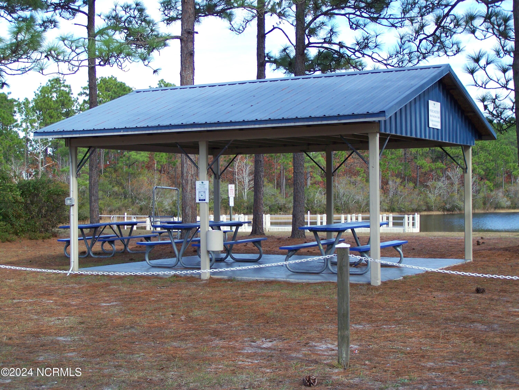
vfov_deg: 22.9
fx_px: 960
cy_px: 195
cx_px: 260
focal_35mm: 64
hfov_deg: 30.3
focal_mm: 10.7
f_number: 3.2
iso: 64
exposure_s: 1/200
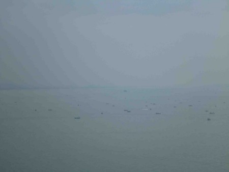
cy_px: 86
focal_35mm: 128
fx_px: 847
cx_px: 114
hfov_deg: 15.4
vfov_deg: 11.6
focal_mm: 22.8
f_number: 5.9
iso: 100
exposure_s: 1/500
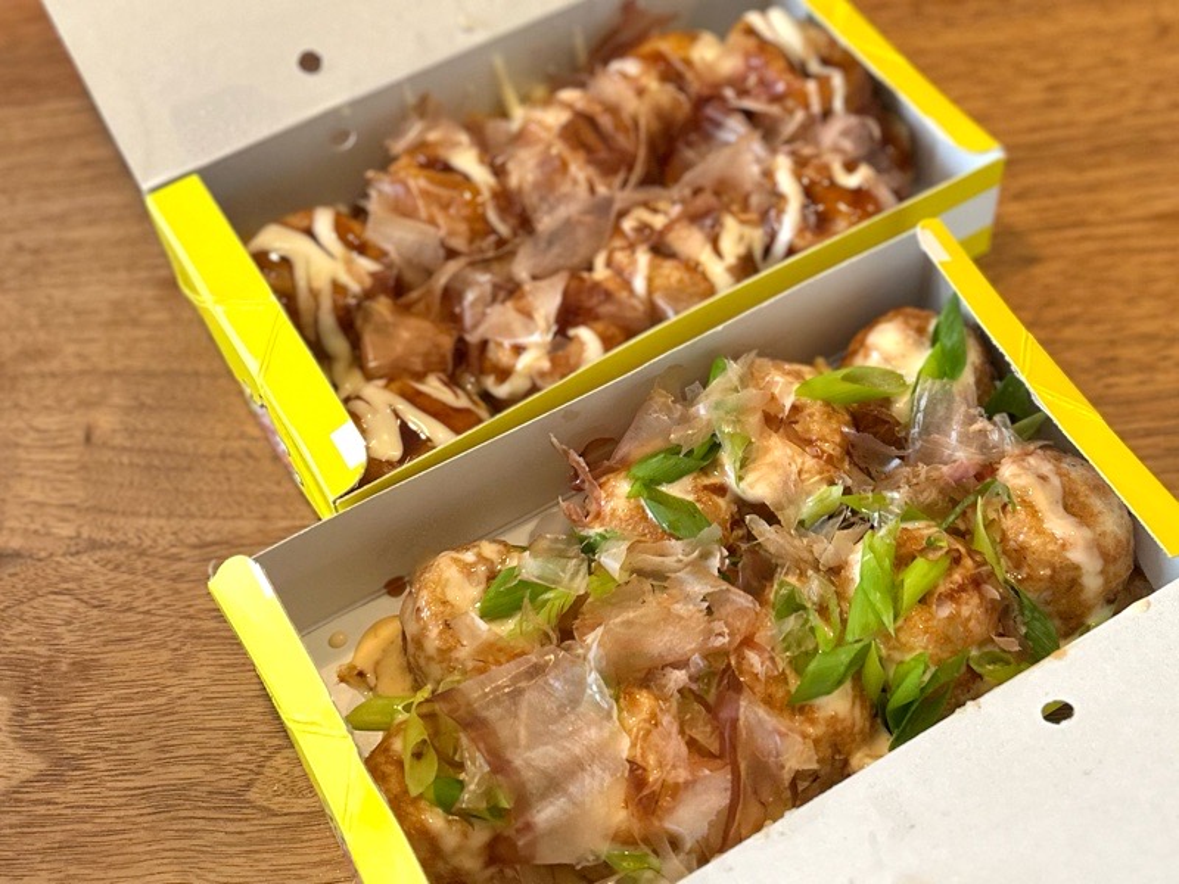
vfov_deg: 53.1
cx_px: 590
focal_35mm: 26
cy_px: 442
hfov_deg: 67.3
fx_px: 886
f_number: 1.5
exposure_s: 1/60
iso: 160
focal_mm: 5.7
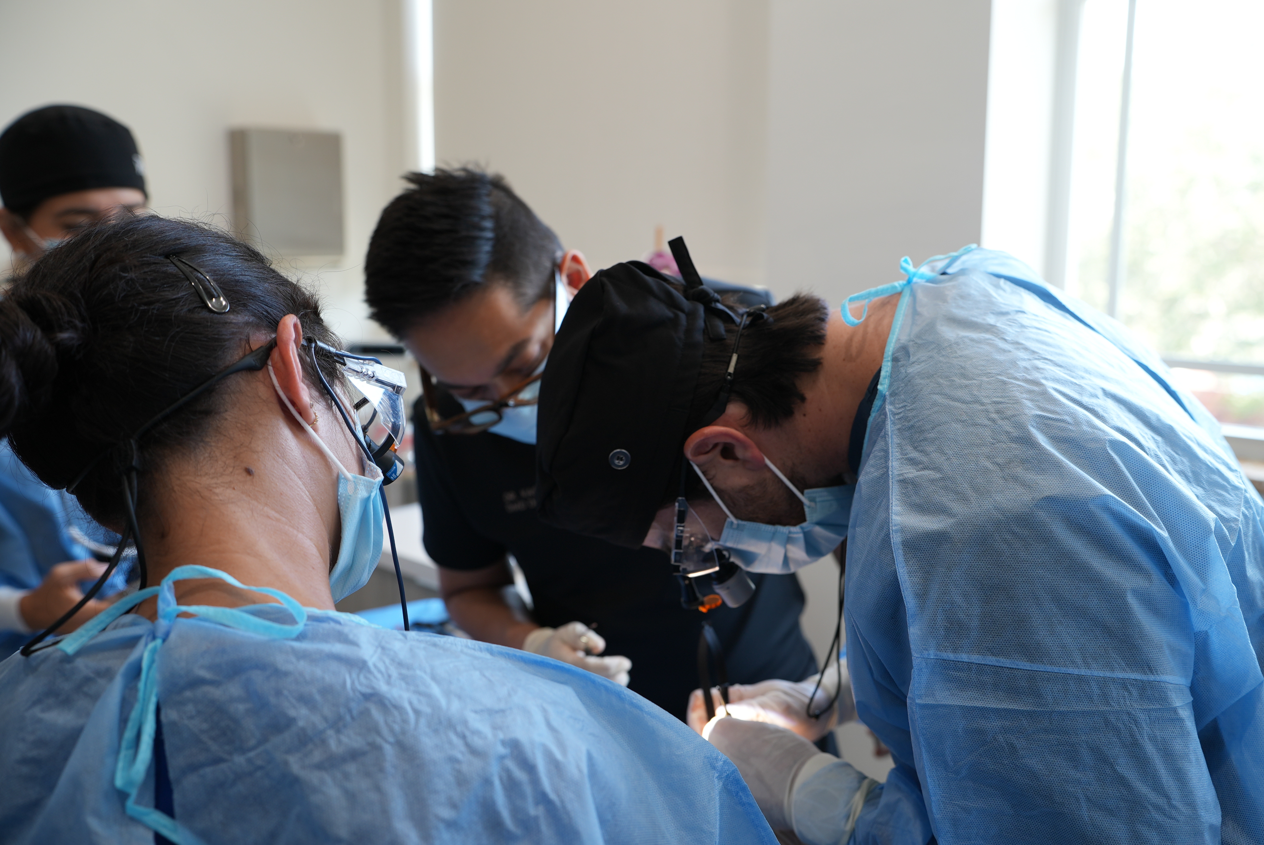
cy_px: 422
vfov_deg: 37.9
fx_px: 1230
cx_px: 632
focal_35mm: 35
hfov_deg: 54.4
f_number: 4
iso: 320
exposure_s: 1/60
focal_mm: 35
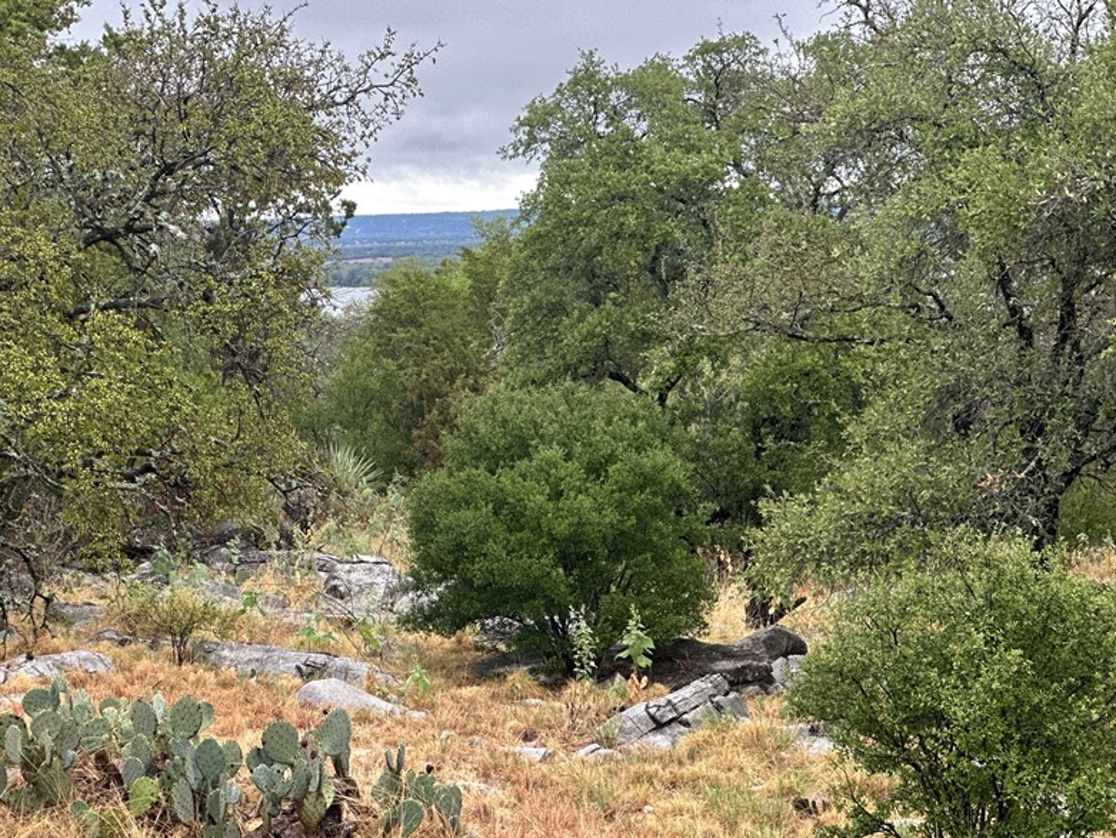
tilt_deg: -1.9
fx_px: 3257
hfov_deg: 19.4
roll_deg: +1.4
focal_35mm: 101
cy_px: 370
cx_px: 446
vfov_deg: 14.6
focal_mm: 9
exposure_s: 1/121
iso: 64
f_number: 2.8
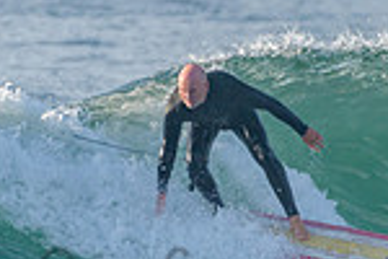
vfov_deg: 0.6
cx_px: 310
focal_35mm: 2367
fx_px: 25509
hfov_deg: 0.9
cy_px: 163
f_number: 5.6
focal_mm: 500
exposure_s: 1/2000
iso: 450
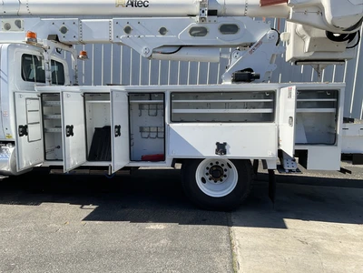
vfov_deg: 48.2
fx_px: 304
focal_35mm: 29
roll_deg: -4.4
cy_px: 136
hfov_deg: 61.7
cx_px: 182
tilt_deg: -8.7
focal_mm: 3
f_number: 1.8
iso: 16
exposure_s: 1/1195
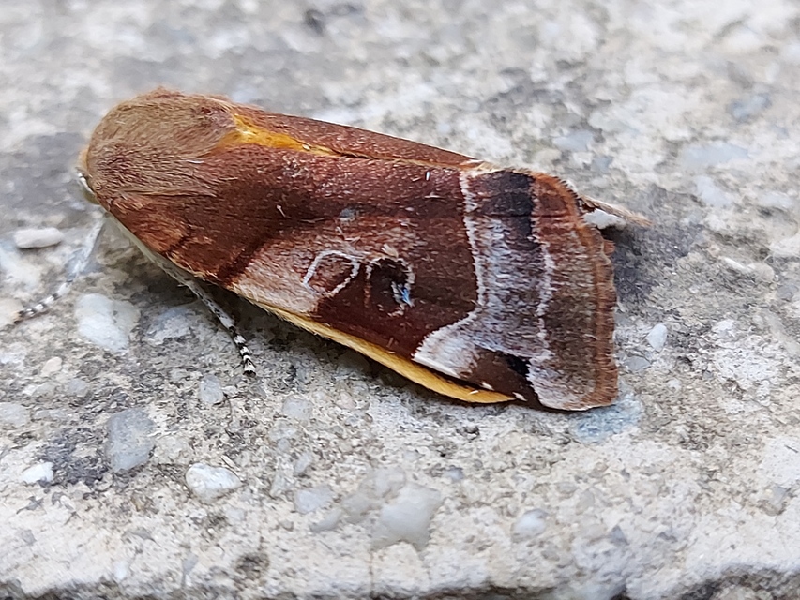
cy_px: 300
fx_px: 555
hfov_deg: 71.6
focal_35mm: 24
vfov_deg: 56.8
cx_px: 400
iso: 200
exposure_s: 1/50
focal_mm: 5.23
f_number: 1.8
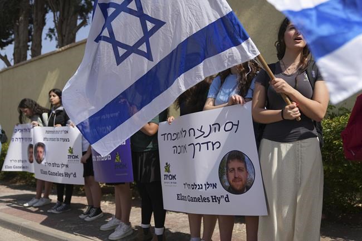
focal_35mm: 33
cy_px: 120
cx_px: 181
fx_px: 332
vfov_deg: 39.9
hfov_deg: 57.2
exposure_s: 1/2500
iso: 100
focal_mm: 33
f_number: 2.8
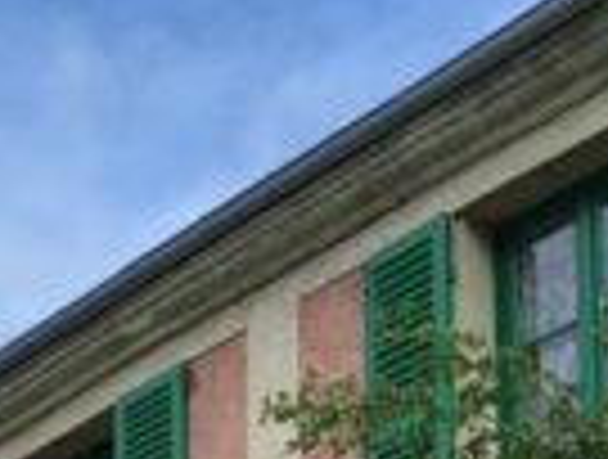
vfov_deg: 9.9
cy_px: 994
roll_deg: -0.1
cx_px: 104
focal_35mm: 137
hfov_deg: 14.3
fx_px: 2413
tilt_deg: +10.9
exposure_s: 1/1721
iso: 32
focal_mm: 4.15
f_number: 2.2
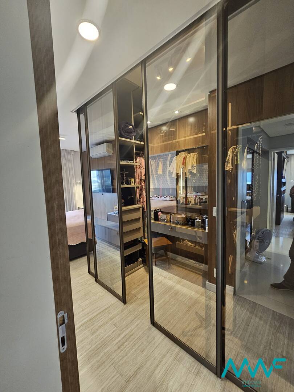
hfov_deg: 89.9
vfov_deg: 106.2
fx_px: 147
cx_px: 147
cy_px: 196
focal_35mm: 13
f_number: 2.2
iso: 250
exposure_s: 1/60
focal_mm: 2.2
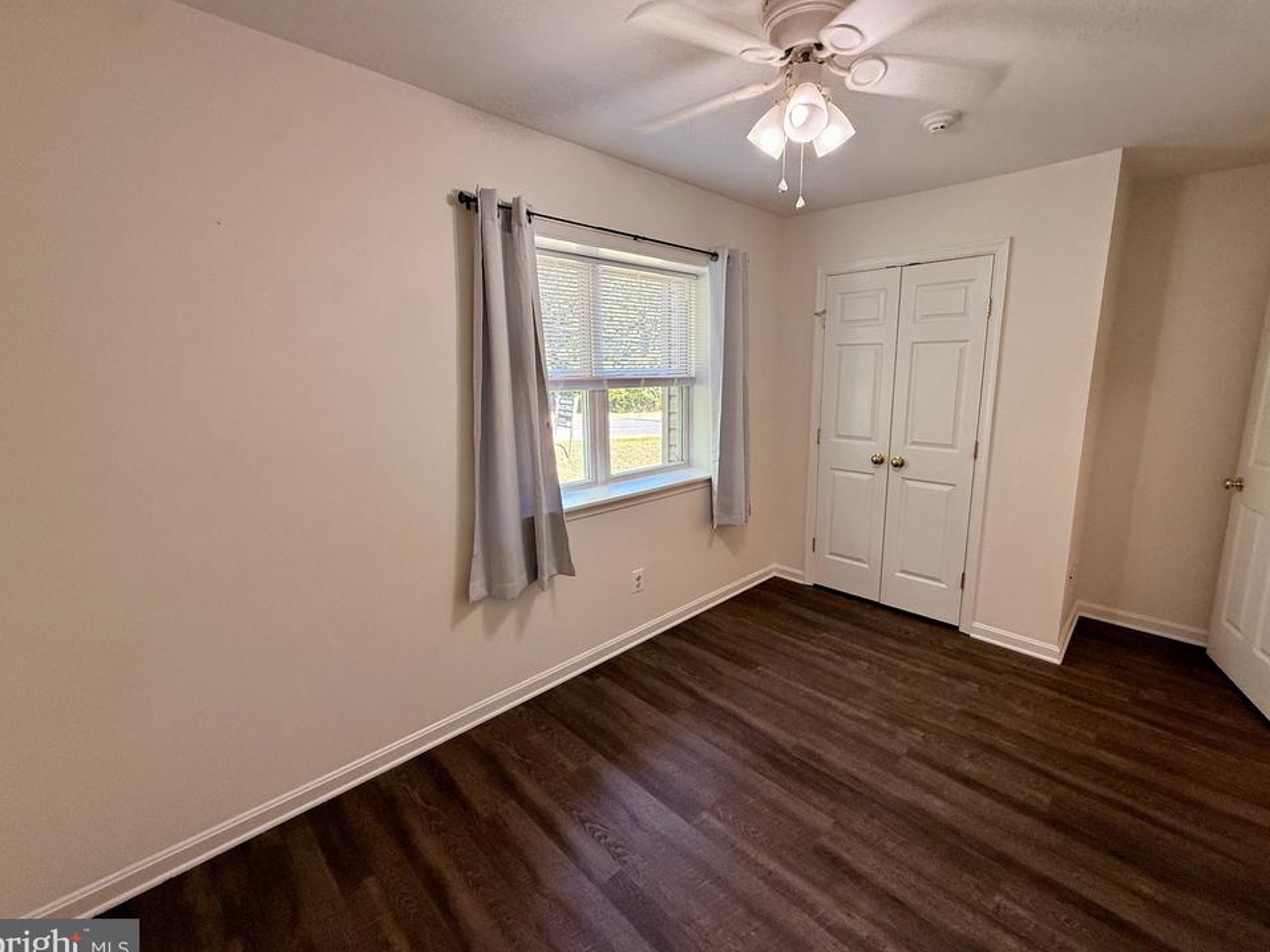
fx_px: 550
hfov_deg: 98.1
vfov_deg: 81.7
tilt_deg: -9.2
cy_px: 463
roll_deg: +0.4
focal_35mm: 15
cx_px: 654
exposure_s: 1/99
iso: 200
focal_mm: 2.22
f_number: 2.2
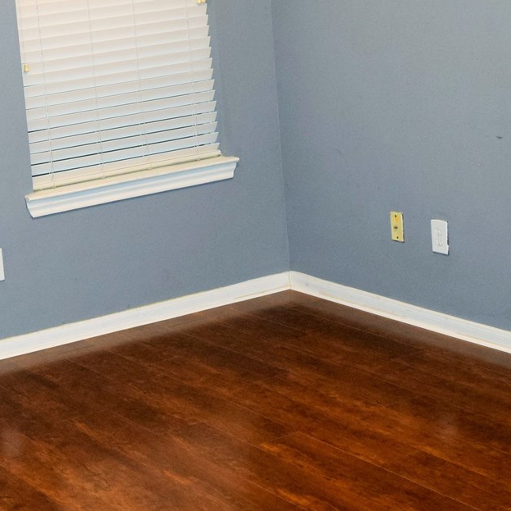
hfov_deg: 20.8
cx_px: -30
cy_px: 141
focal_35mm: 80
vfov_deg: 21.5
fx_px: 1336
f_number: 3.5
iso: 800
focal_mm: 18
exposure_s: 1/60
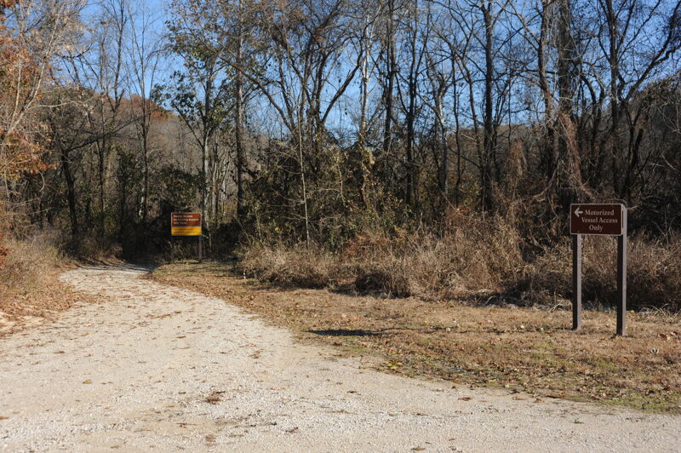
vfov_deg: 30.5
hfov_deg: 44.5
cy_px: 226
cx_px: 340
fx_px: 832
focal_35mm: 44
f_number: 10
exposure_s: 1/250
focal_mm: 44
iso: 200
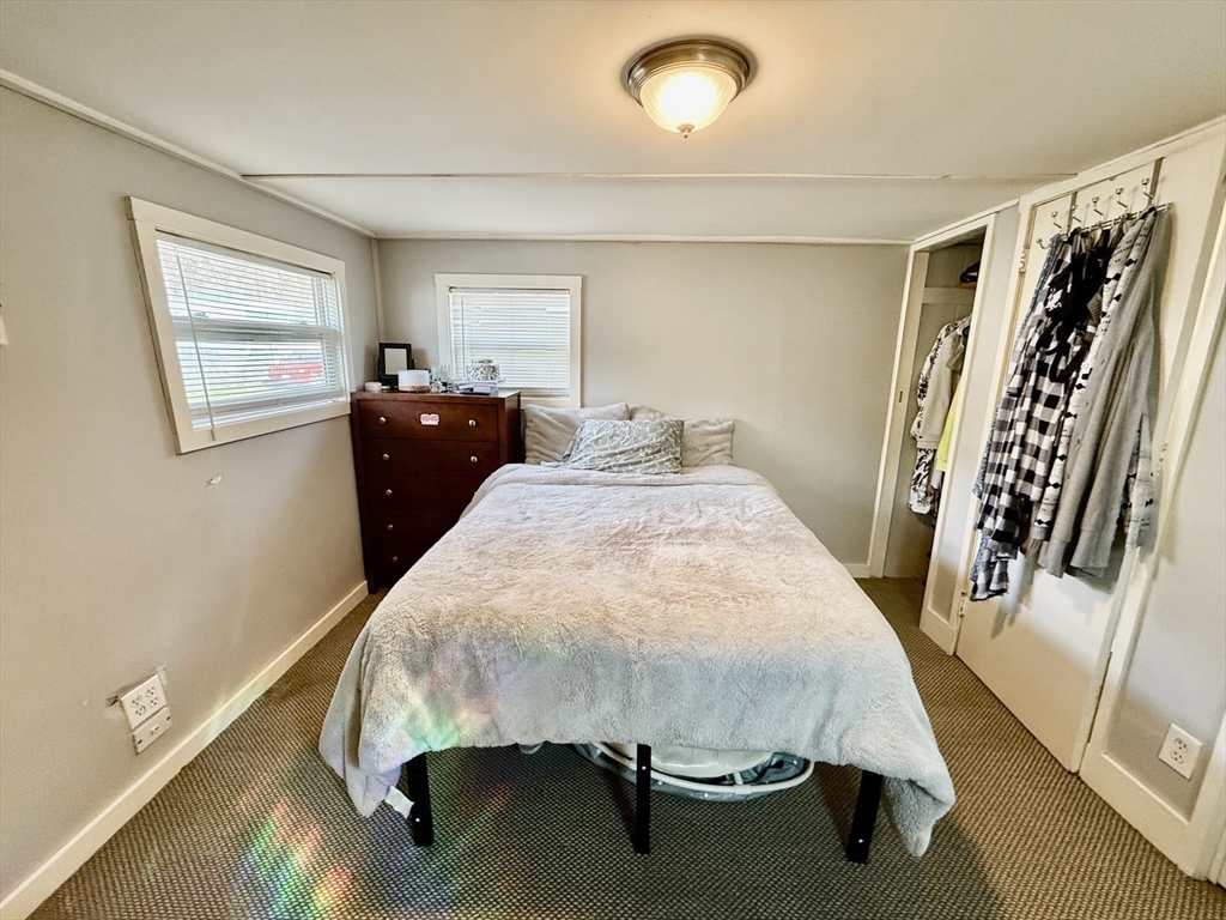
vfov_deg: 85.7
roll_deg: -0.4
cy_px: 460
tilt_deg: -13.1
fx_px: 496
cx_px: 613
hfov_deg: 102.1
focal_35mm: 14
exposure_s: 1/120
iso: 400
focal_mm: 2.22
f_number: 2.2
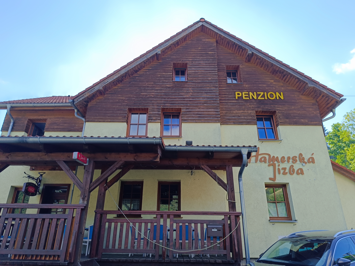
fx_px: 246
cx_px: 178
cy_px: 133
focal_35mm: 24
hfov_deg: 71.6
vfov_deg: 56.8
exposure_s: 1/270
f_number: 1.65
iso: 50
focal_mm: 6.14
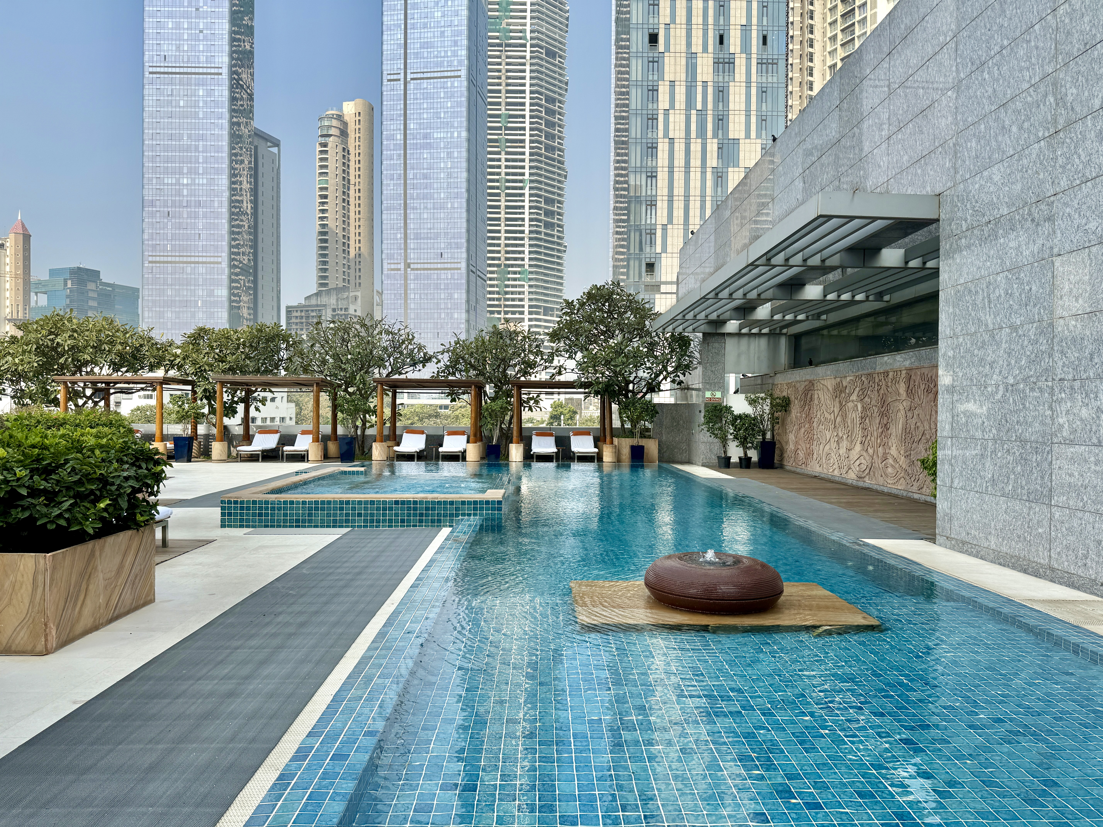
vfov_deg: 56.8
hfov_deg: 71.6
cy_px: 414
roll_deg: -0.9
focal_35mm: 24
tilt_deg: -1.0
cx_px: 552
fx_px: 765
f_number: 1.78
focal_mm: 6.86
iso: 80
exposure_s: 1/3597
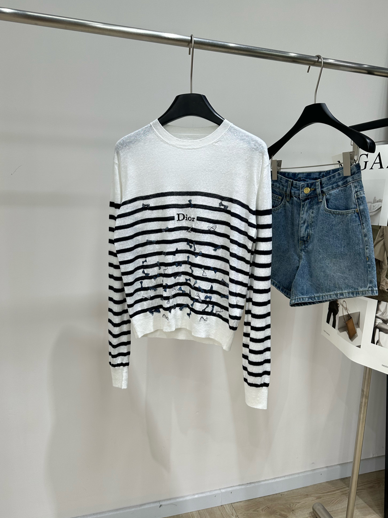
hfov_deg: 54.9
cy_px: 269
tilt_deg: -10.9
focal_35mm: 25
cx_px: 191
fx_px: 374
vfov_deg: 69.4
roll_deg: -2.5
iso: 64
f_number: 1.78
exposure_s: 1/146
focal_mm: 6.86
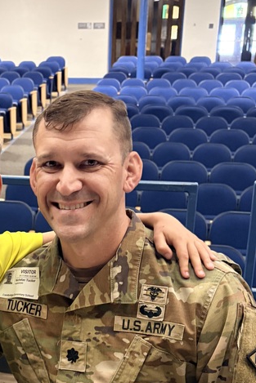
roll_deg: +1.3
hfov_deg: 22.6
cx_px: 38
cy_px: 270
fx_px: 629
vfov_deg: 33.5
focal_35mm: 59
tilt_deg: -20.6
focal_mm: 5.96
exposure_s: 1/40
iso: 400
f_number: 1.6
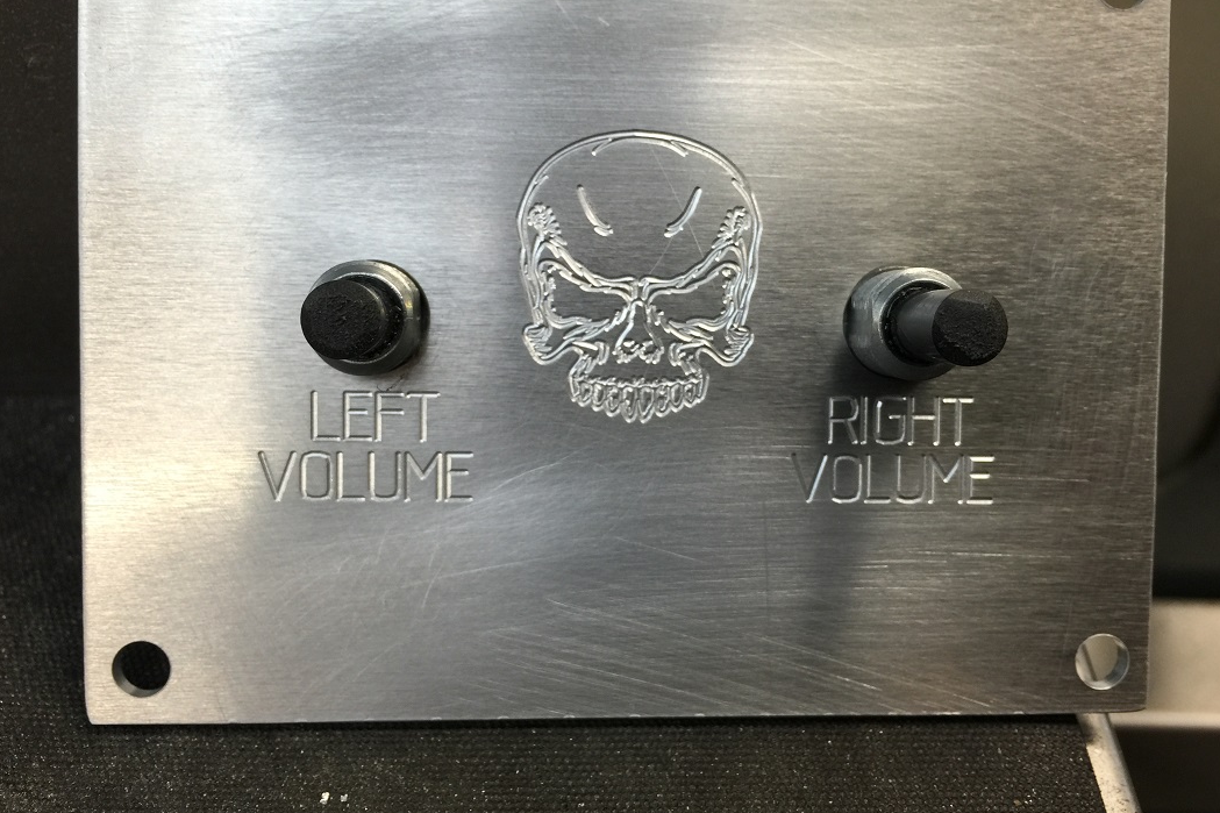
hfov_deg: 60.3
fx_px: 1050
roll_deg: -2.6
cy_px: 388
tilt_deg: -40.8
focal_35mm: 31
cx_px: 604
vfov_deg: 42.3
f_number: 2.2
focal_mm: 4.15
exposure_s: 1/40
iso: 32
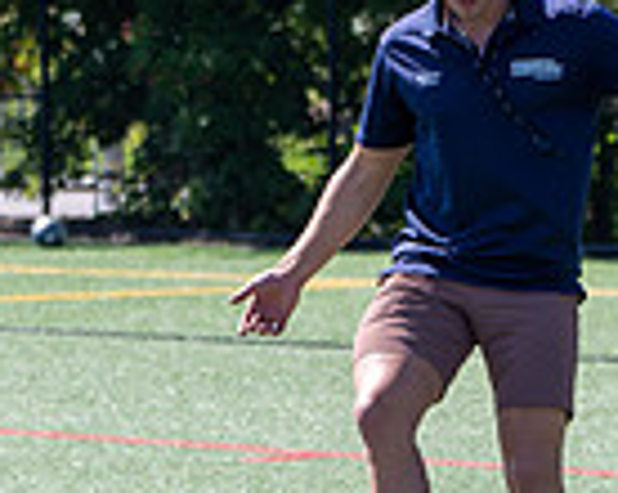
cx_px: 695
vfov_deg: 4.8
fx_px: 5881
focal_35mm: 322
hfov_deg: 6.0
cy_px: 420
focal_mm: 70
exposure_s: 1/800
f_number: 2.8
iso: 64
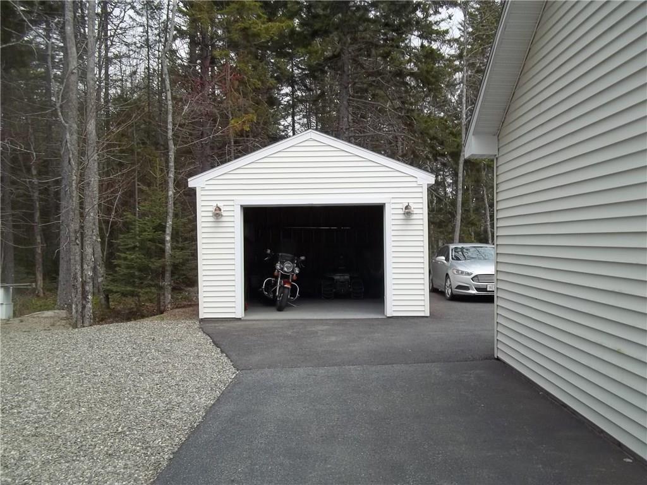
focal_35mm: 32
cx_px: 324
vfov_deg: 44.2
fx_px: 598
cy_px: 242
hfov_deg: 56.8
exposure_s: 1/100
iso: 64
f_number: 8.8
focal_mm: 5.7
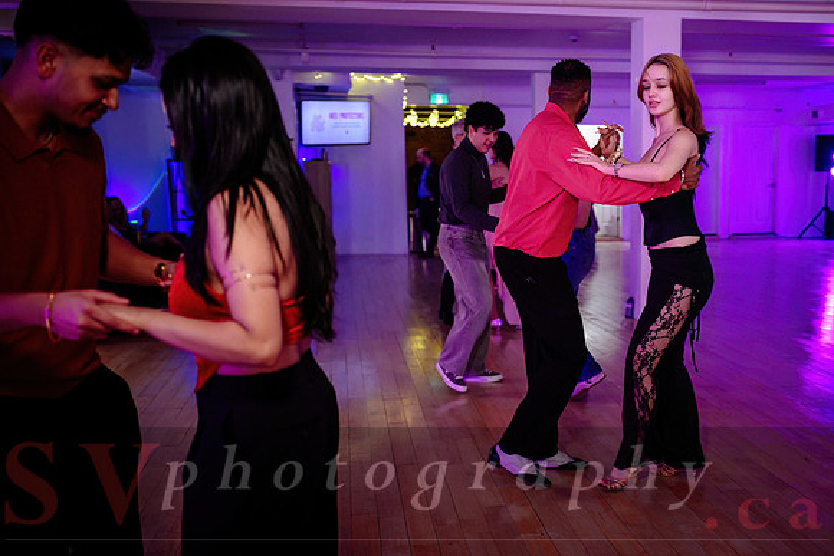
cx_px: 559
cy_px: 352
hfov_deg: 48.7
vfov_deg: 34.0
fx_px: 903
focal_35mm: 39
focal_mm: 28
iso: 1600
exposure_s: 1/200
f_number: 2
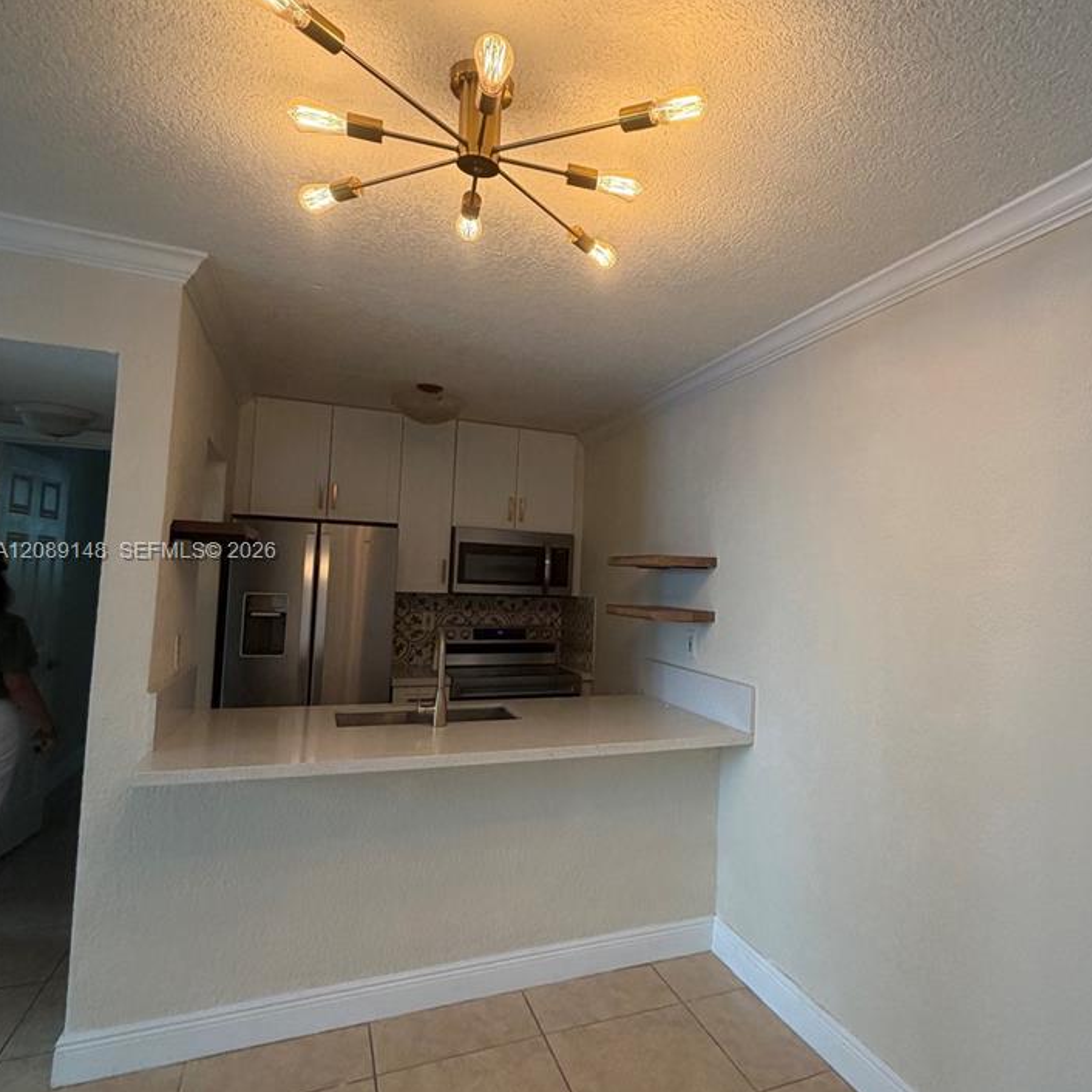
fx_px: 749
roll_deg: -2.3
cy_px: 553
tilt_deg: +2.3
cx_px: 686
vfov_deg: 72.1
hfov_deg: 70.9
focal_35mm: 21
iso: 160
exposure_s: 1/120
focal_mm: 2.22
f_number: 2.2
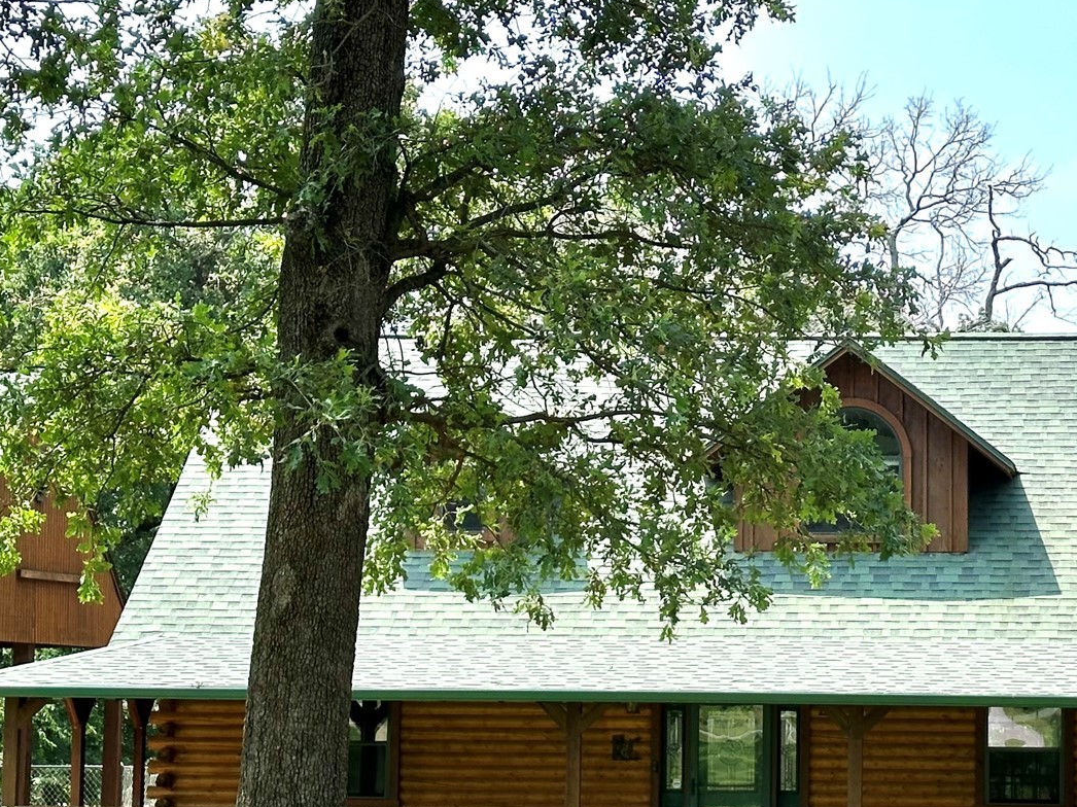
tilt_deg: +4.0
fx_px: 2924
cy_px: 516
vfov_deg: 15.7
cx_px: 838
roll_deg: -0.5
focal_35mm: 94
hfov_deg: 20.7
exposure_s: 1/1289
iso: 64
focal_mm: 6.86
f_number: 1.78
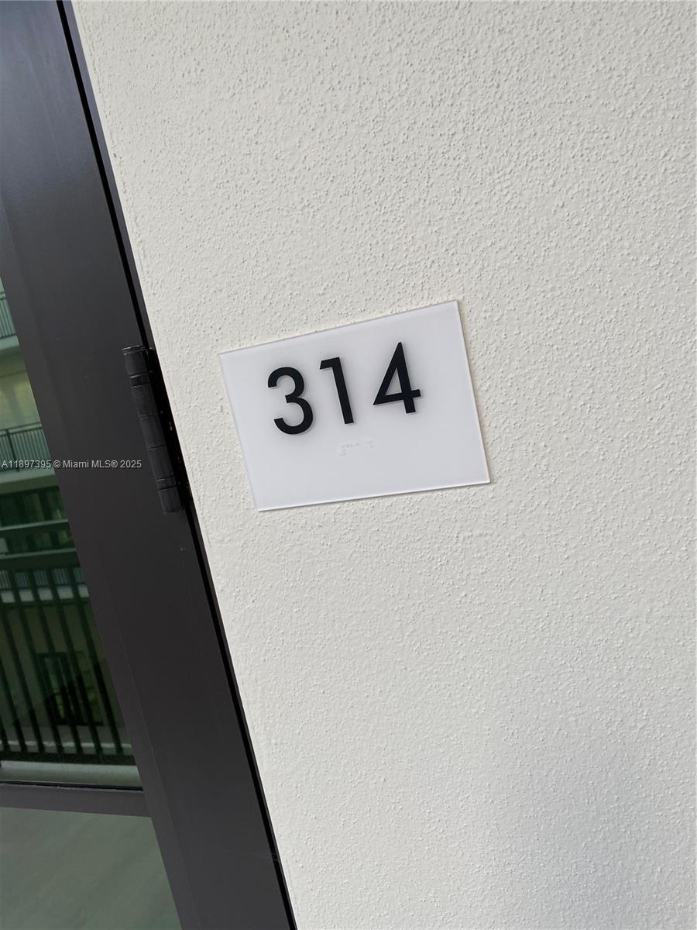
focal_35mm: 26
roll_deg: +12.1
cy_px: 465
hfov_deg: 53.1
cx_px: 348
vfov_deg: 67.3
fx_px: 698
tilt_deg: -10.2
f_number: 1.8
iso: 32
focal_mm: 4.25
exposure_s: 1/206
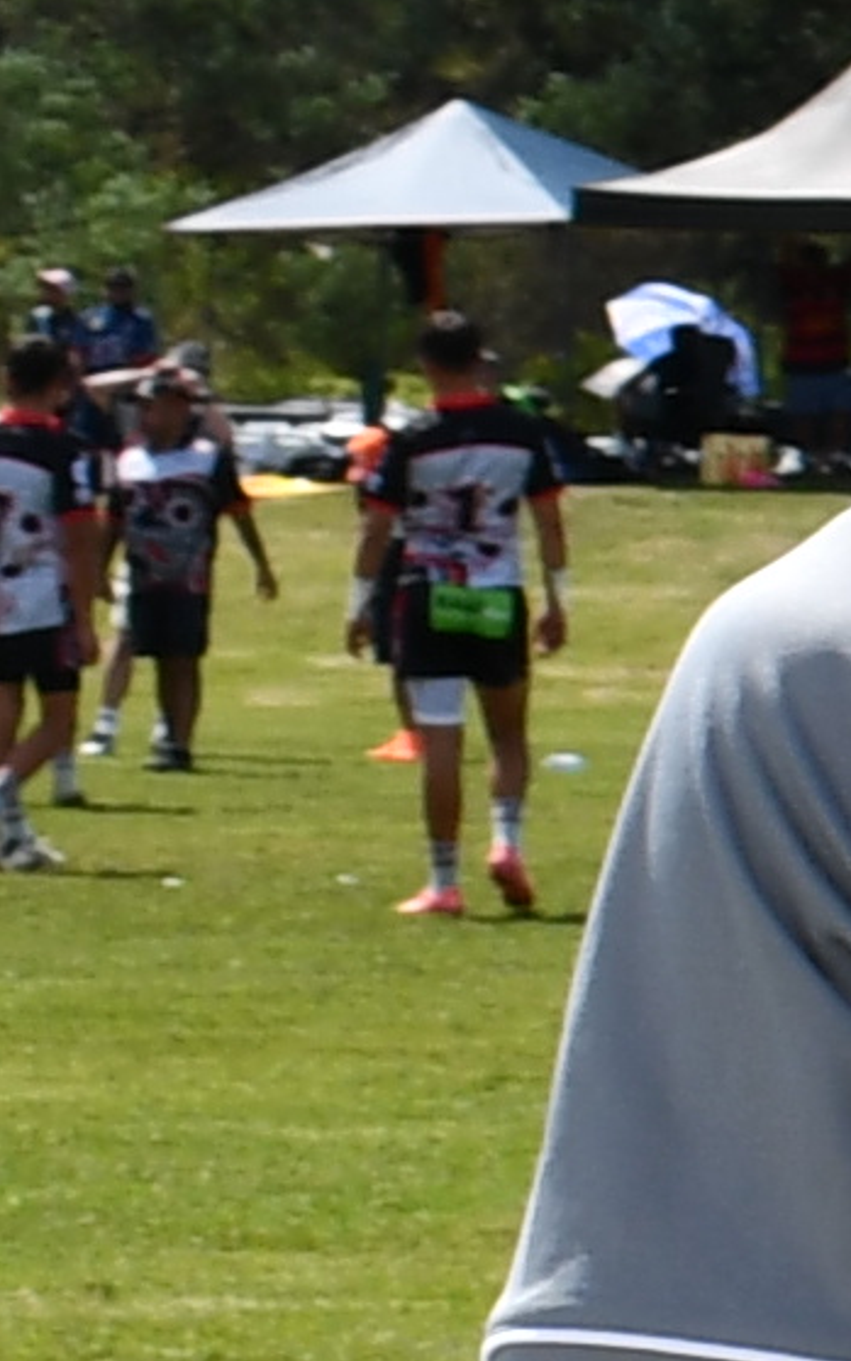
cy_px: 1088
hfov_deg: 3.3
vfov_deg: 6.1
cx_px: 5186
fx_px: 12833
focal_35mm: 346
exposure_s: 1/250
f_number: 10
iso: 100
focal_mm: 23
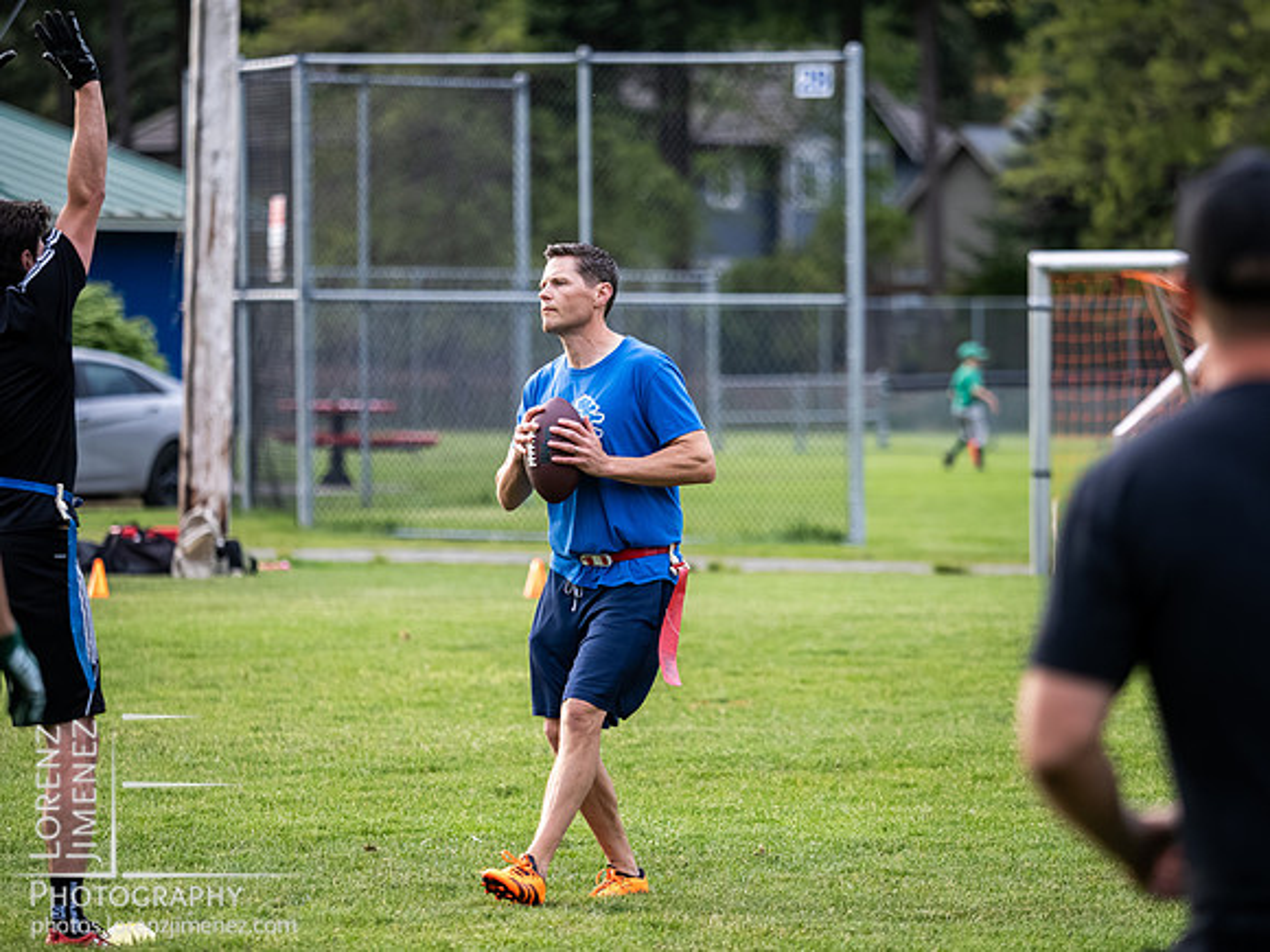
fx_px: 10419
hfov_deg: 7.0
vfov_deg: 5.2
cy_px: 476
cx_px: 635
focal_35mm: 284
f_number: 2.8
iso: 800
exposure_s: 1/1250
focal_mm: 142
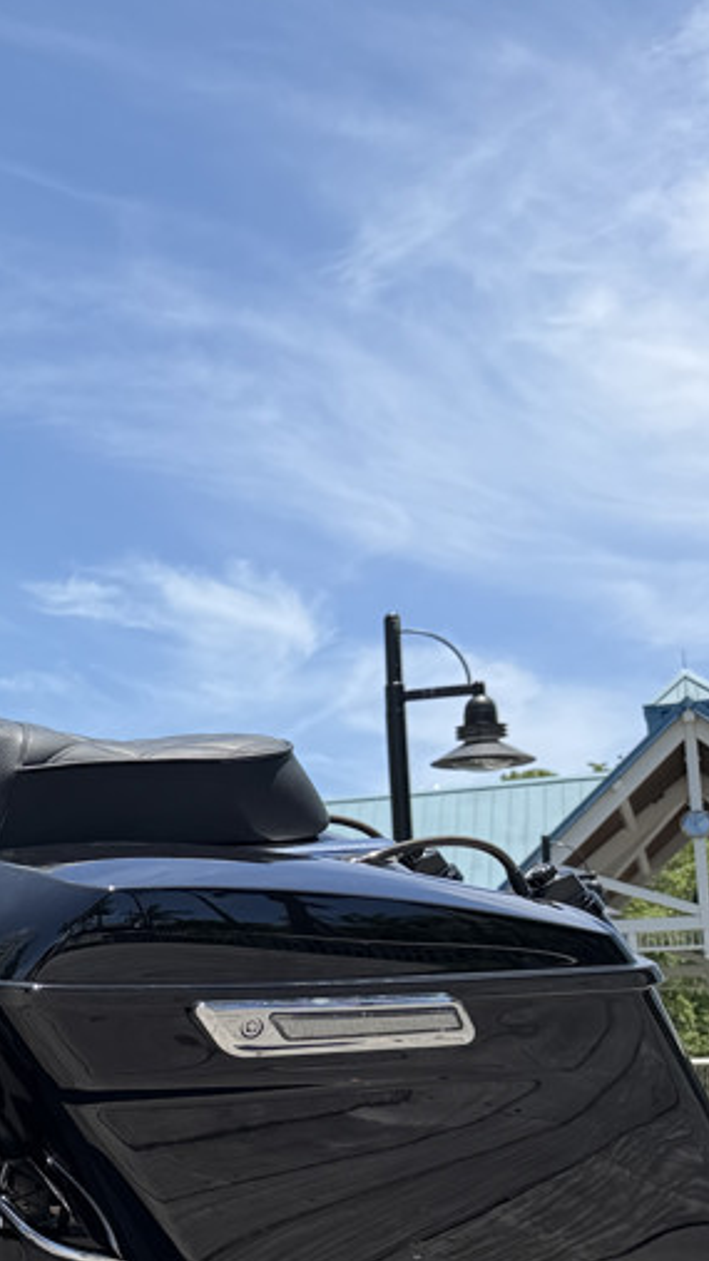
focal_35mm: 55
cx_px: -489
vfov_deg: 37.3
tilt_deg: +4.4
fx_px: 1839
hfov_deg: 18.2
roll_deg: +0.7
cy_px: 883
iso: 80
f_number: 1.78
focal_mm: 6.76
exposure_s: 1/2525
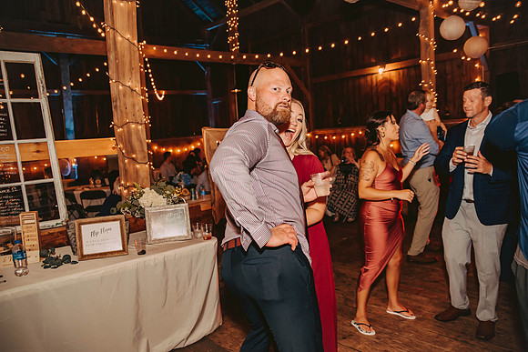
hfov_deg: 65.5
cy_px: 176
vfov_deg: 46.4
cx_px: 264
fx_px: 411
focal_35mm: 28
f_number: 2.8
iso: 1000
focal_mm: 28
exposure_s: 1/160
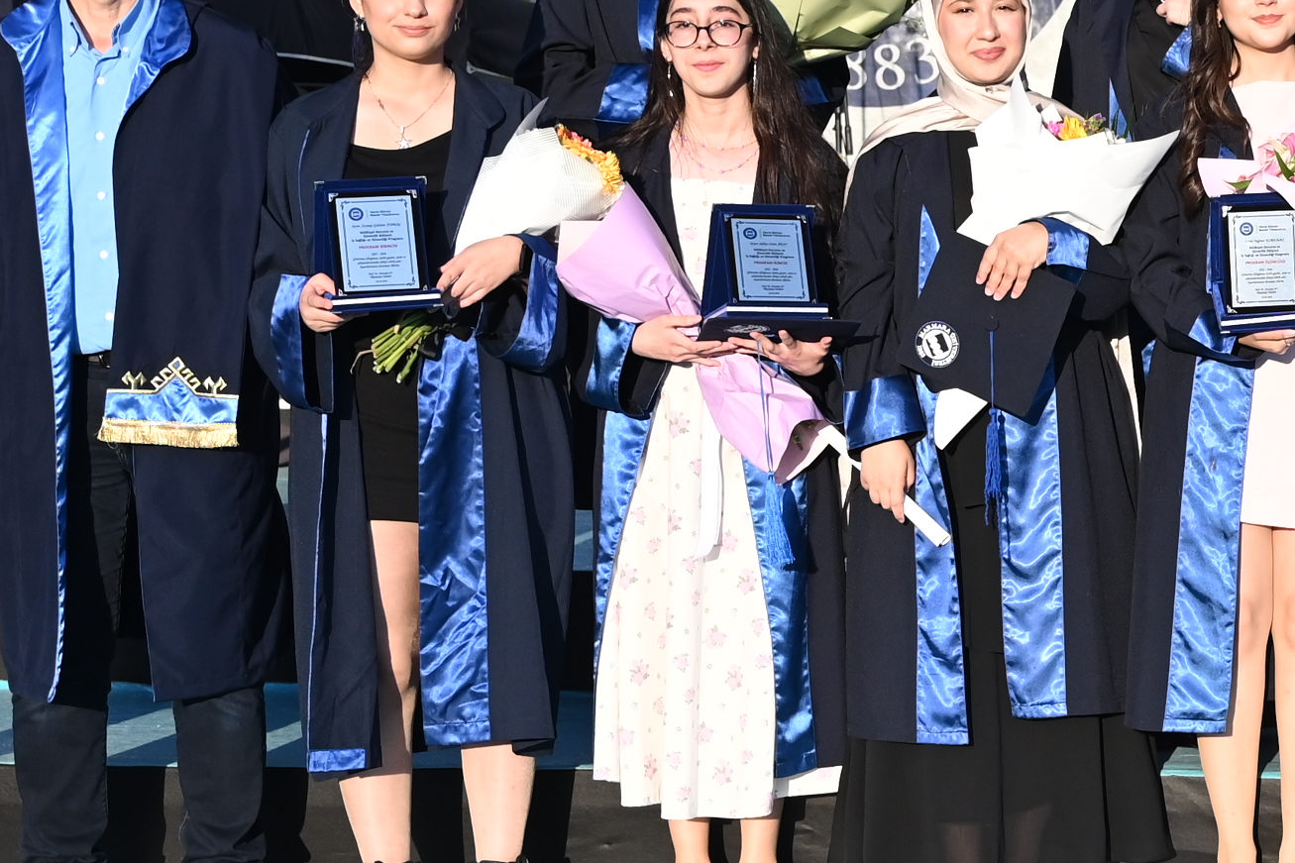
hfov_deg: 17.8
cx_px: 1712
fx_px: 3848
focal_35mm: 107
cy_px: 409
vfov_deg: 12.8
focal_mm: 31
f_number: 4.5
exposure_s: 1/1600
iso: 400
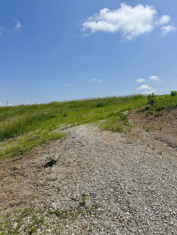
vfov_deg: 71.6
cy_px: 118
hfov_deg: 56.8
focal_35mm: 24
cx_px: 88
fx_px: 164
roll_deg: -0.6
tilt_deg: +2.1
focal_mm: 6.86
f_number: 1.78
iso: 80
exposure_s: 1/8197
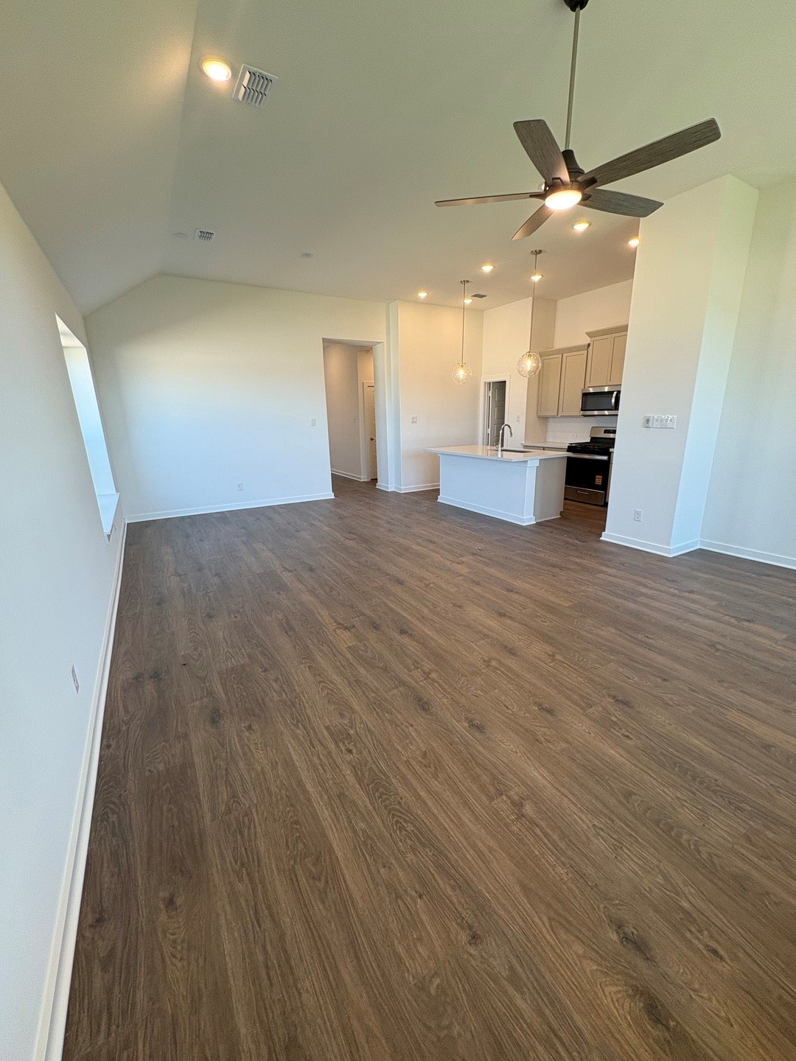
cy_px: 530
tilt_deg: -15.2
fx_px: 429
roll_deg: +0.8
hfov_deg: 85.7
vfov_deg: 102.1
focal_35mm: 14
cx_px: 398
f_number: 2.2
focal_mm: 2.22
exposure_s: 1/120
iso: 100
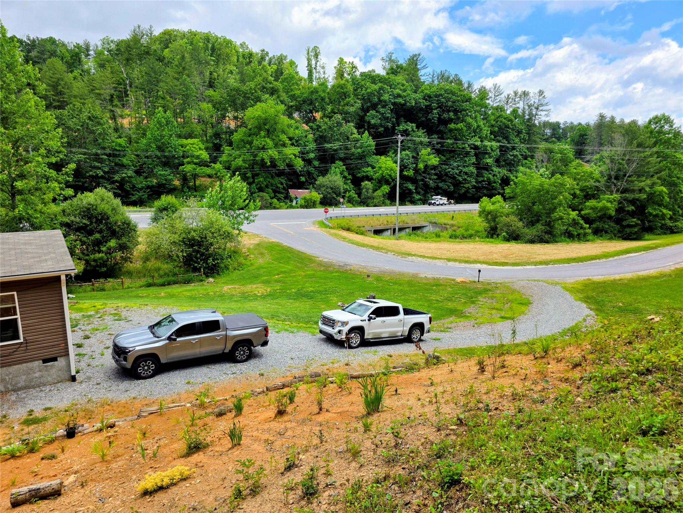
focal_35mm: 23
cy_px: 256
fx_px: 454
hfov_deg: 73.9
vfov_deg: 58.9
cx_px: 342
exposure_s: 1/3972
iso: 80
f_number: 1.7
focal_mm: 6.3
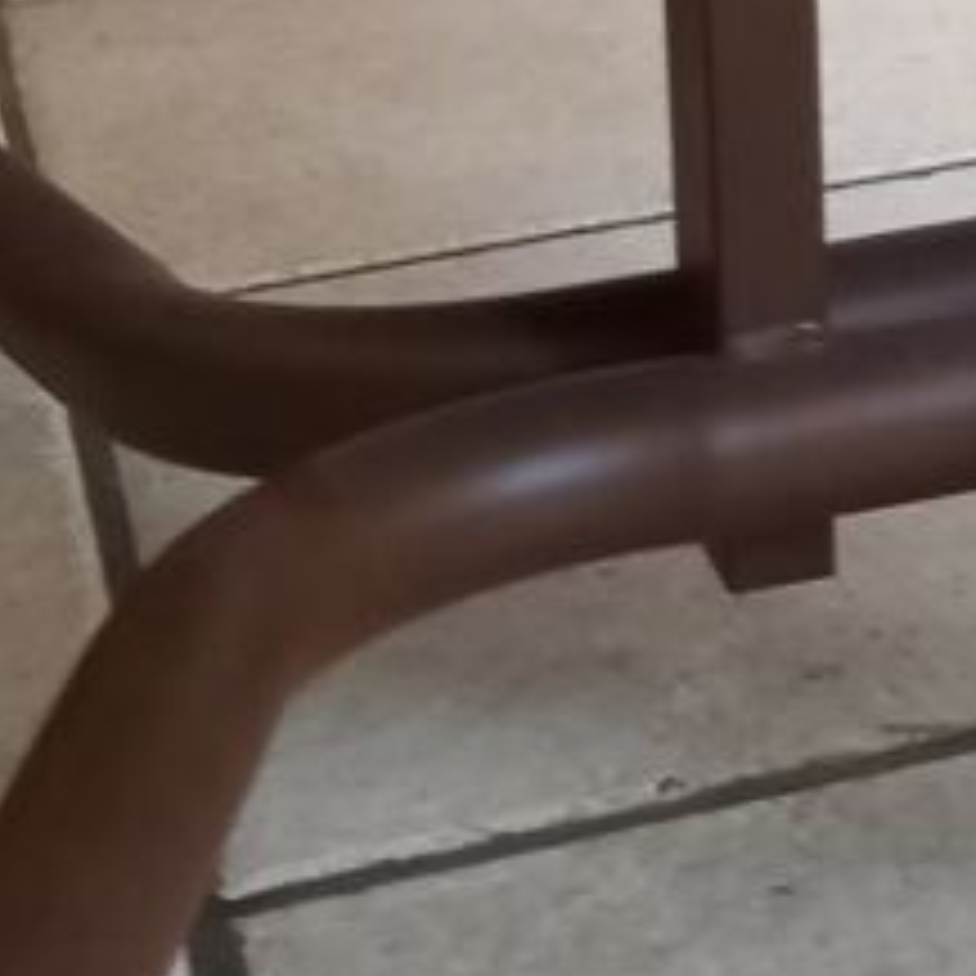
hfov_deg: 12.5
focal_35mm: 136
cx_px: 1237
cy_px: -569
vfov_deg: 12.1
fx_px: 4338
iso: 1000
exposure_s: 1/20
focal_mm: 4.65
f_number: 1.8
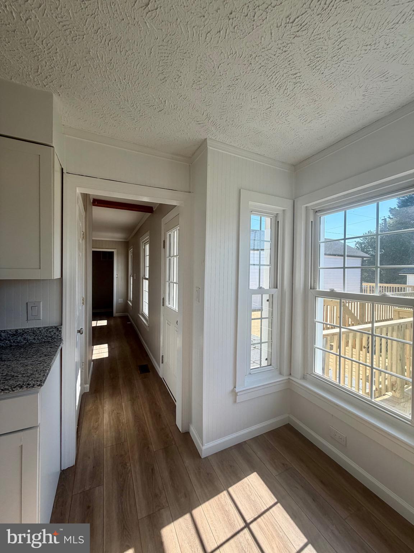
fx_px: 223
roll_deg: -0.8
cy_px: 276
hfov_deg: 85.7
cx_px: 207
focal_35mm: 14
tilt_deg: +0.3
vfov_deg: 102.1
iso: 50
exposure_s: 1/502
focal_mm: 2.22
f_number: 2.2
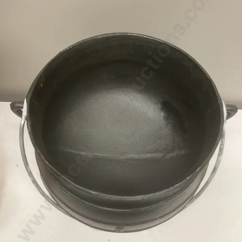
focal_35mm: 34
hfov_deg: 48.5
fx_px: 269
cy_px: 108
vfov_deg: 48.4
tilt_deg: -55.9
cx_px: 121
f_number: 1.8
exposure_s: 1/50
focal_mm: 3.99
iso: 160
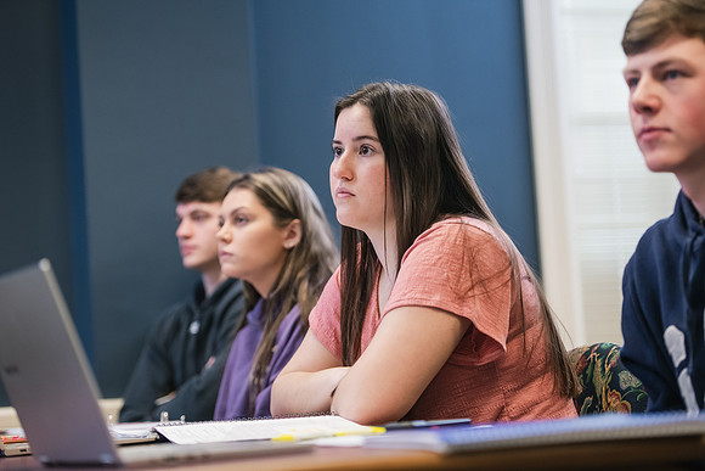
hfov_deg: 21.5
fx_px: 1861
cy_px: 236
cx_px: 352
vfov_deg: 14.4
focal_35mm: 95
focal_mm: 95
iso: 1600
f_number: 3.2
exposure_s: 1/200
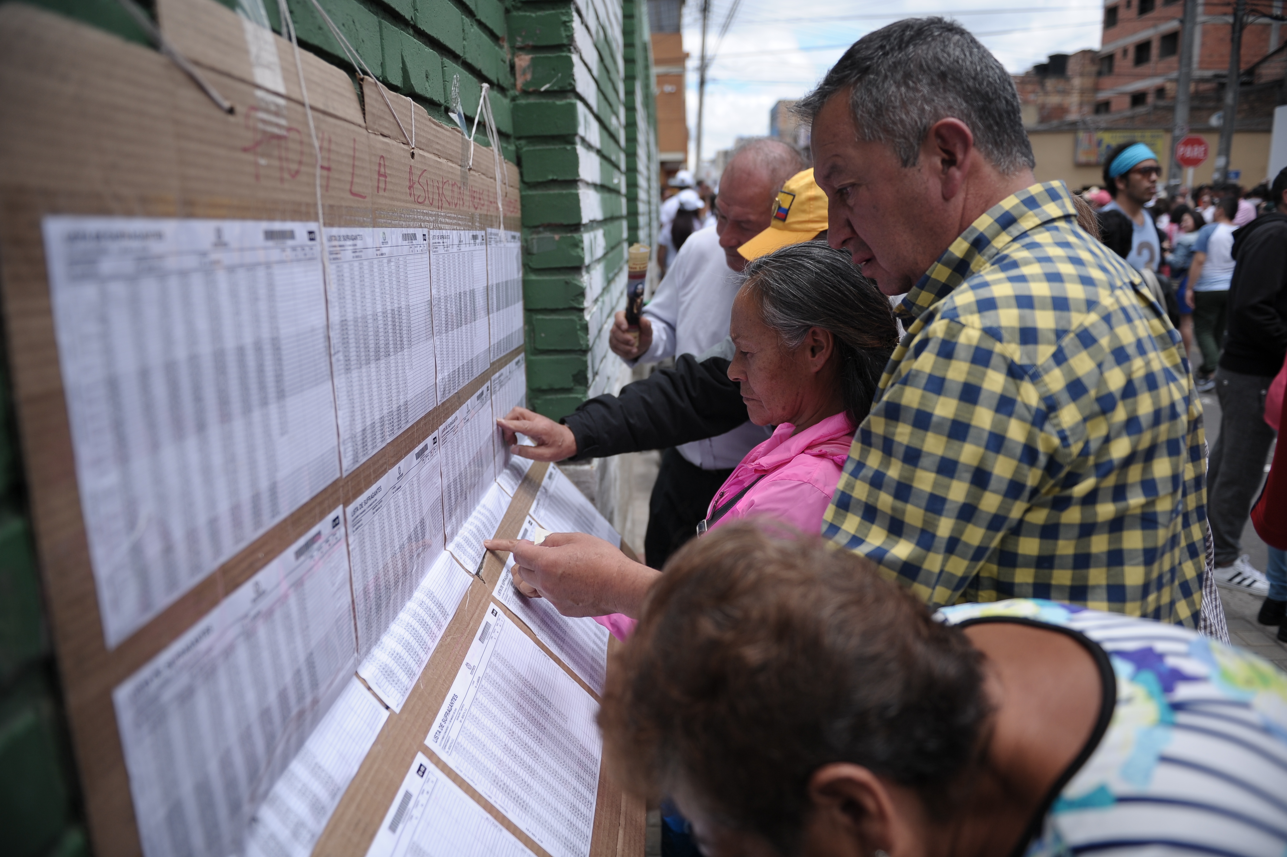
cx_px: 644
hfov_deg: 73.8
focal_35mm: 24
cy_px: 428
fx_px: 857
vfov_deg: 53.1
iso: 250
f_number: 2.8
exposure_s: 1/2500
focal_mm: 24
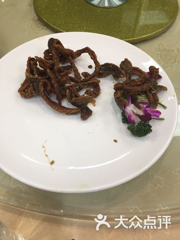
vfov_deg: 61.7
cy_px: 120
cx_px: 90
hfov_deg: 48.2
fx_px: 201
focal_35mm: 29
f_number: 2.2
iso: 64
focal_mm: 4.15
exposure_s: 1/33
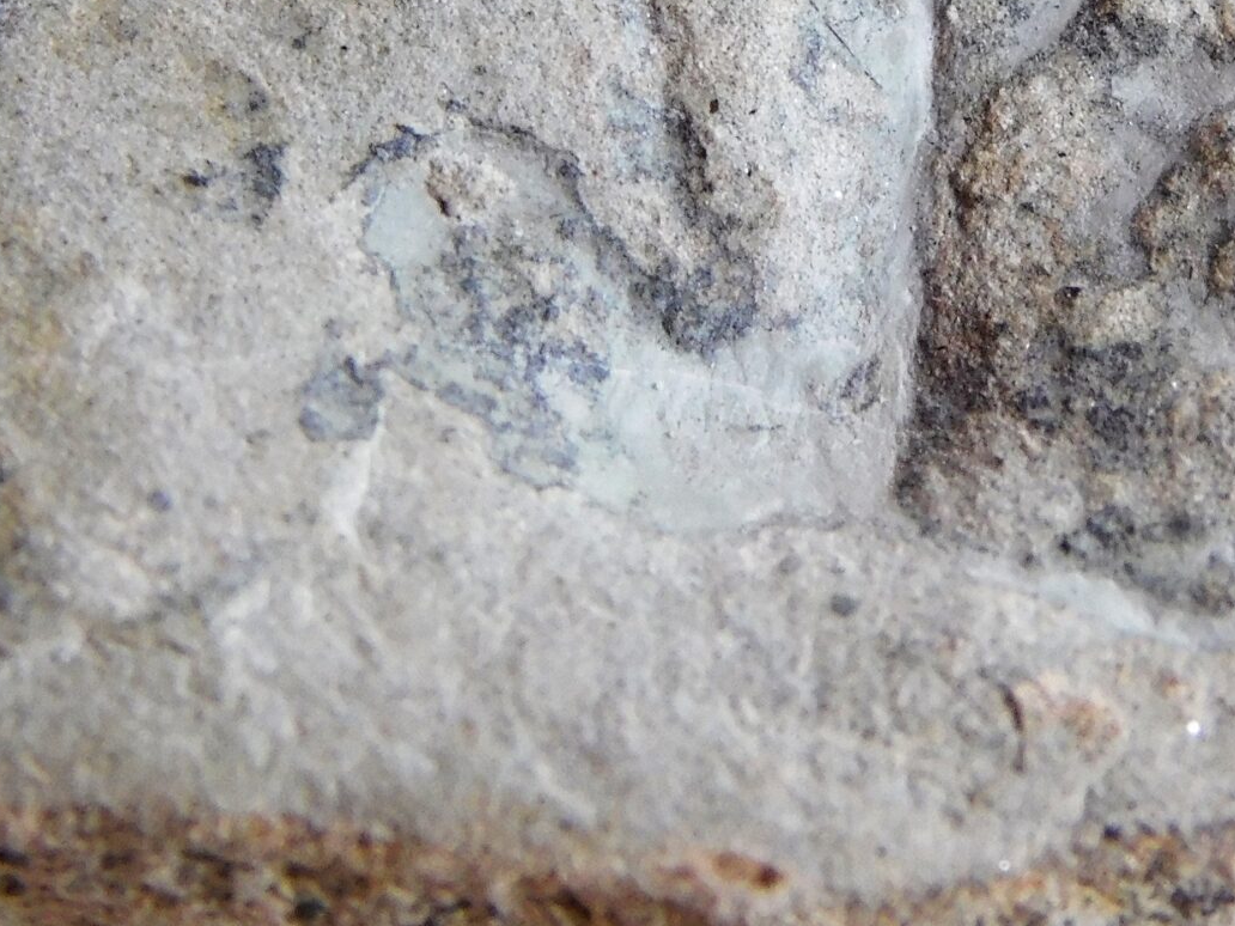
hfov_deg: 5.4
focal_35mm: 367
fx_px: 13094
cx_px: 990
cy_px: 122
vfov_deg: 4.0
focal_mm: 26.3
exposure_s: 1/30
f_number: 5.1
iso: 180
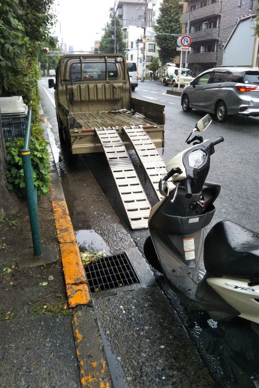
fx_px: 345
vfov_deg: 58.7
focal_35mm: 32
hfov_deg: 41.1
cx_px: 141
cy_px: 195
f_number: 2.2
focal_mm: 4
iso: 55
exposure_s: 1/126
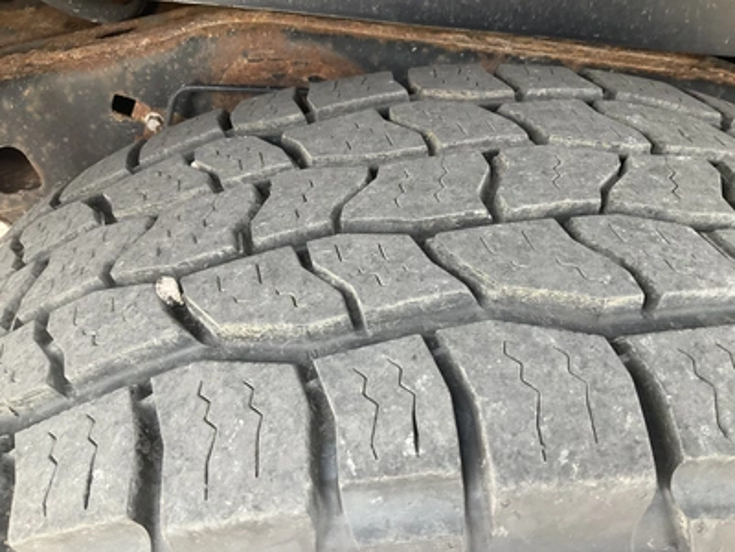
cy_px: 276
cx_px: 368
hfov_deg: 61.7
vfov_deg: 48.2
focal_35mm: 29
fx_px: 616
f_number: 1.8
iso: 64
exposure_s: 1/105
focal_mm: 3
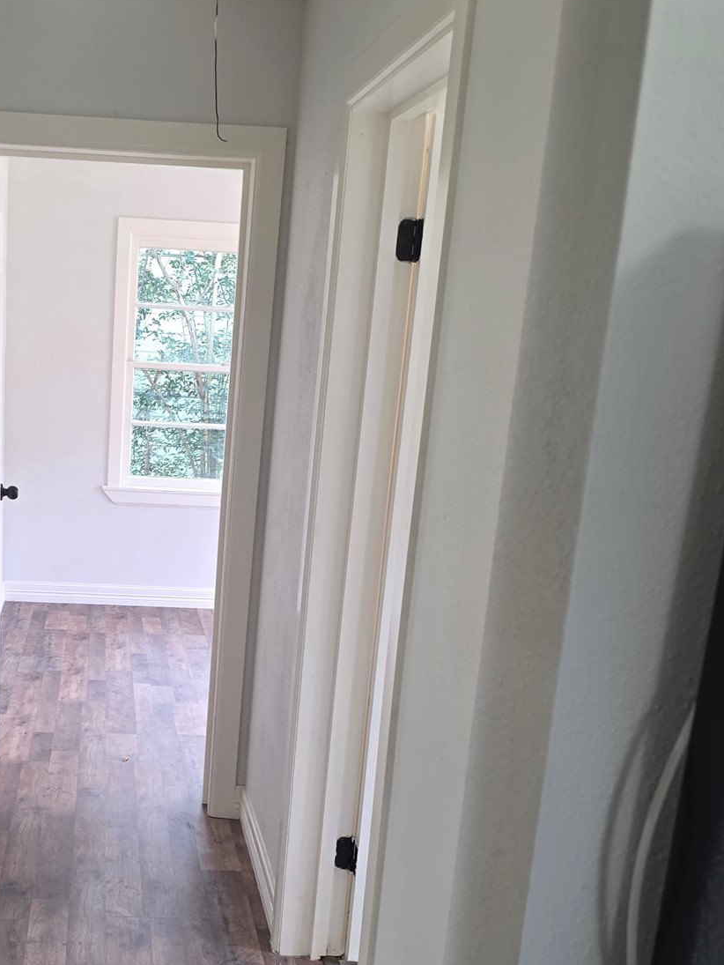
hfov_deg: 32.8
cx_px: 161
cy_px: 614
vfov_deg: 43.4
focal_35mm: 43
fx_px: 1198
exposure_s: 1/120
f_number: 1.7
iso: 160
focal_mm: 6.3
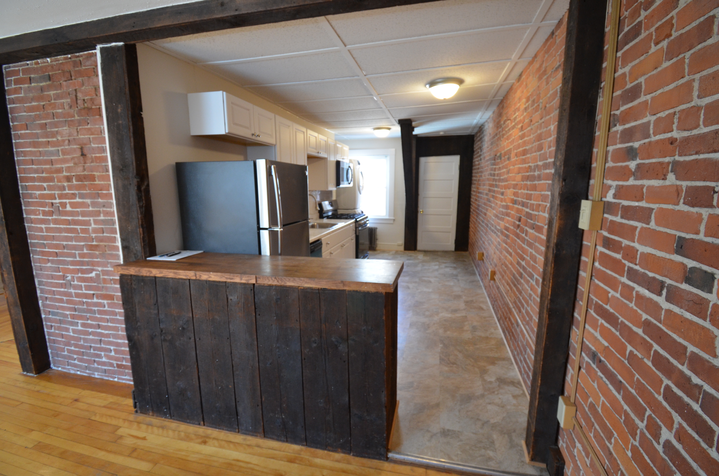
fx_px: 299
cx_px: 360
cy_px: 238
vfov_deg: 77.1
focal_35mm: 15
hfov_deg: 100.5
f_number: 4.5
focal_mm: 10
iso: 800
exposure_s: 1/40
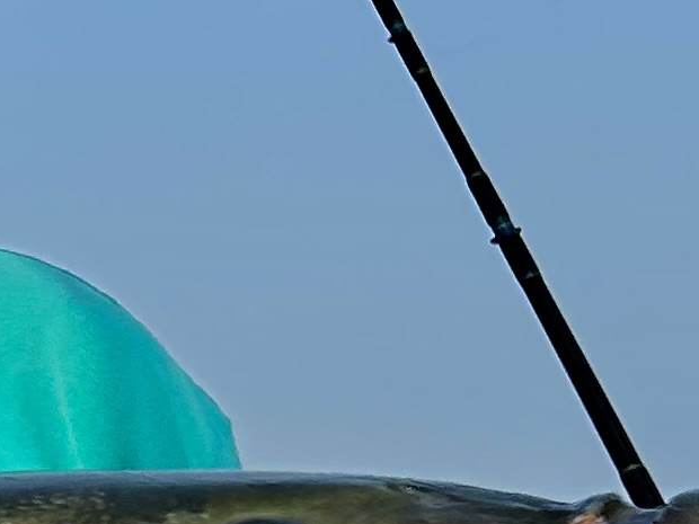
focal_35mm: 169
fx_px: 3413
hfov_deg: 9.9
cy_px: 621
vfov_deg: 8.7
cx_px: -1123
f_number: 1.5
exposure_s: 1/3356
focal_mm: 5.7
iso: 50
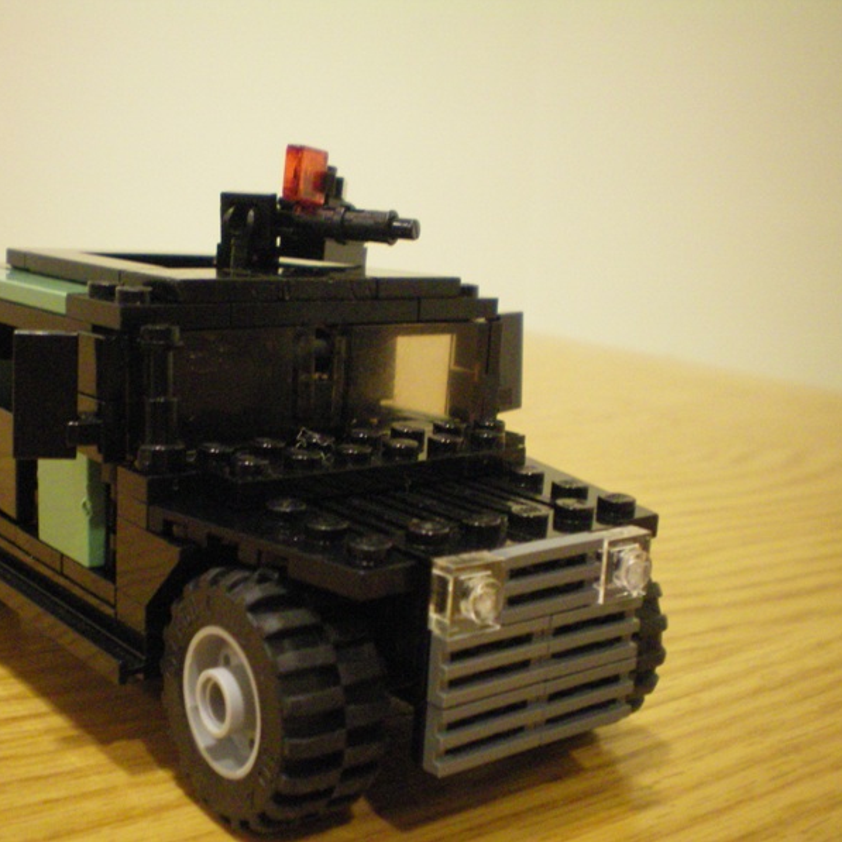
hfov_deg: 37.4
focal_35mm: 45
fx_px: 1238
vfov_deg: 37.6
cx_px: 331
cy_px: 420
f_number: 3.1
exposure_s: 1/20
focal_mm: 6.3
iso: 400
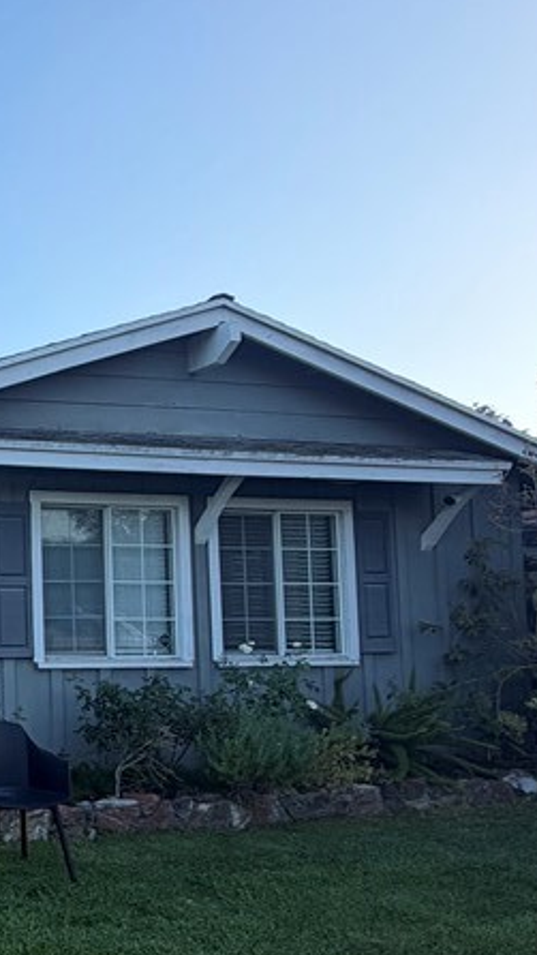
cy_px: 567
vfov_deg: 56.2
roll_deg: +1.1
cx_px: -252
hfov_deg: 25.8
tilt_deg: +3.8
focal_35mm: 35
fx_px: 886
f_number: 2.2
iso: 40
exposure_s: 1/502
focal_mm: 2.22
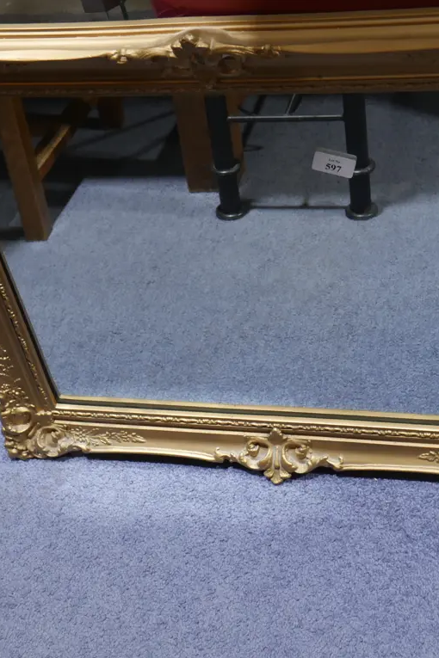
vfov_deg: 31.4
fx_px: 1171
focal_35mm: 64
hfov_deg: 21.2
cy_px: 329
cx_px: 237
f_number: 5.1
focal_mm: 23
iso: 640
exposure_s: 1/60
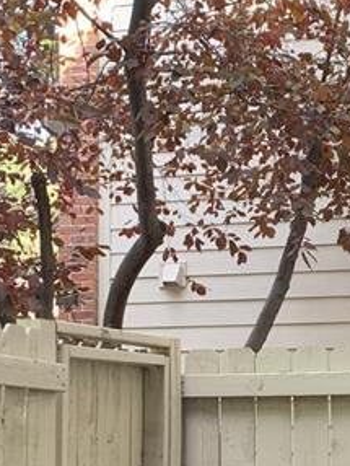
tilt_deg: +2.9
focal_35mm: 109
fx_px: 1467
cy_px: 419
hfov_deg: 13.6
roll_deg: -0.3
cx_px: 256
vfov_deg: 17.8
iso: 50
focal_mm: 4.25
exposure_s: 1/121
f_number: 1.8
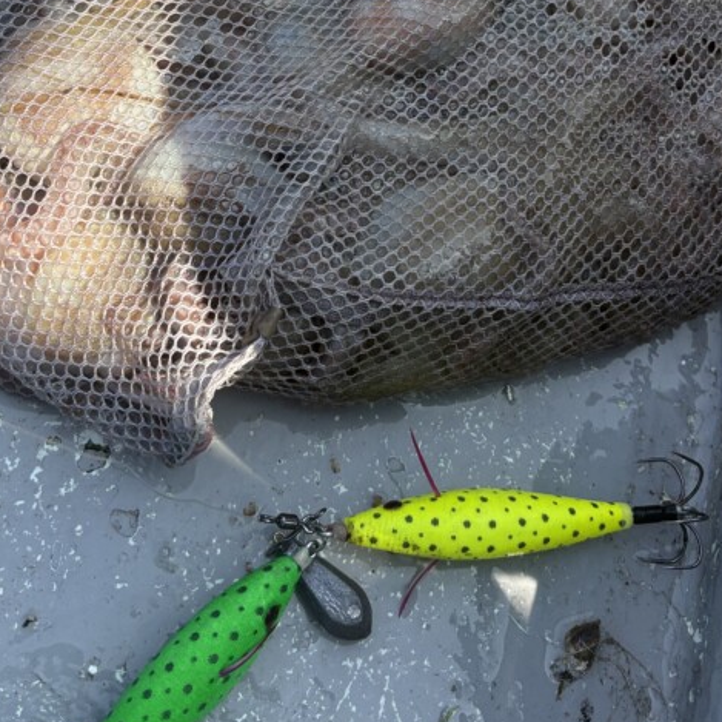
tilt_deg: -56.0
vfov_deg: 32.7
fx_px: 1156
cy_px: 55
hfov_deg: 34.7
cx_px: 353
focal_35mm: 49
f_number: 1.6
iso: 50
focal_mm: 5.96
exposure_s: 1/1706
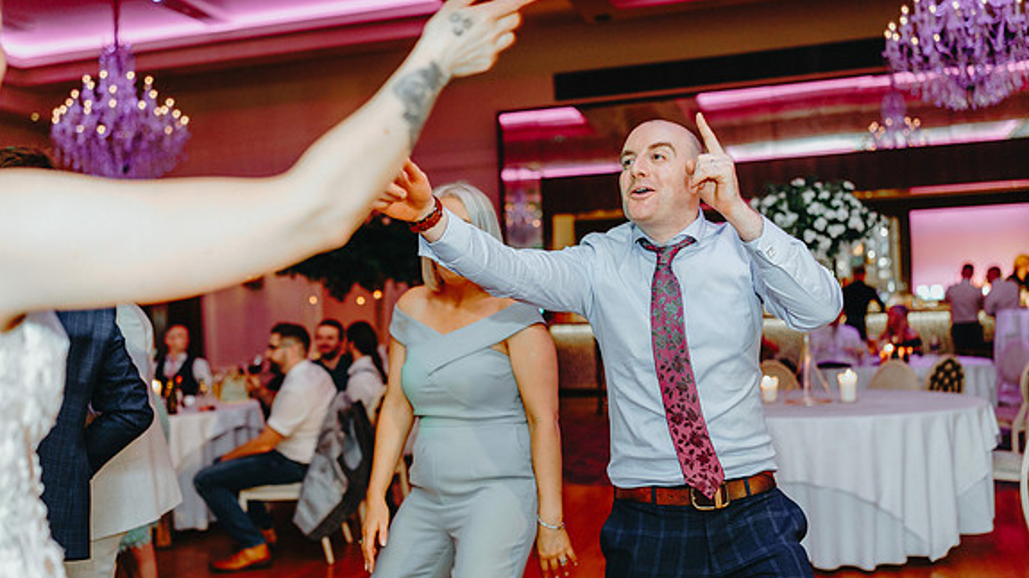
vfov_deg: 31.9
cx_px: 515
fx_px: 1009
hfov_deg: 54.0
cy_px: 316
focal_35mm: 37
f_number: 2
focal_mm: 35
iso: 1250
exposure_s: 1/250
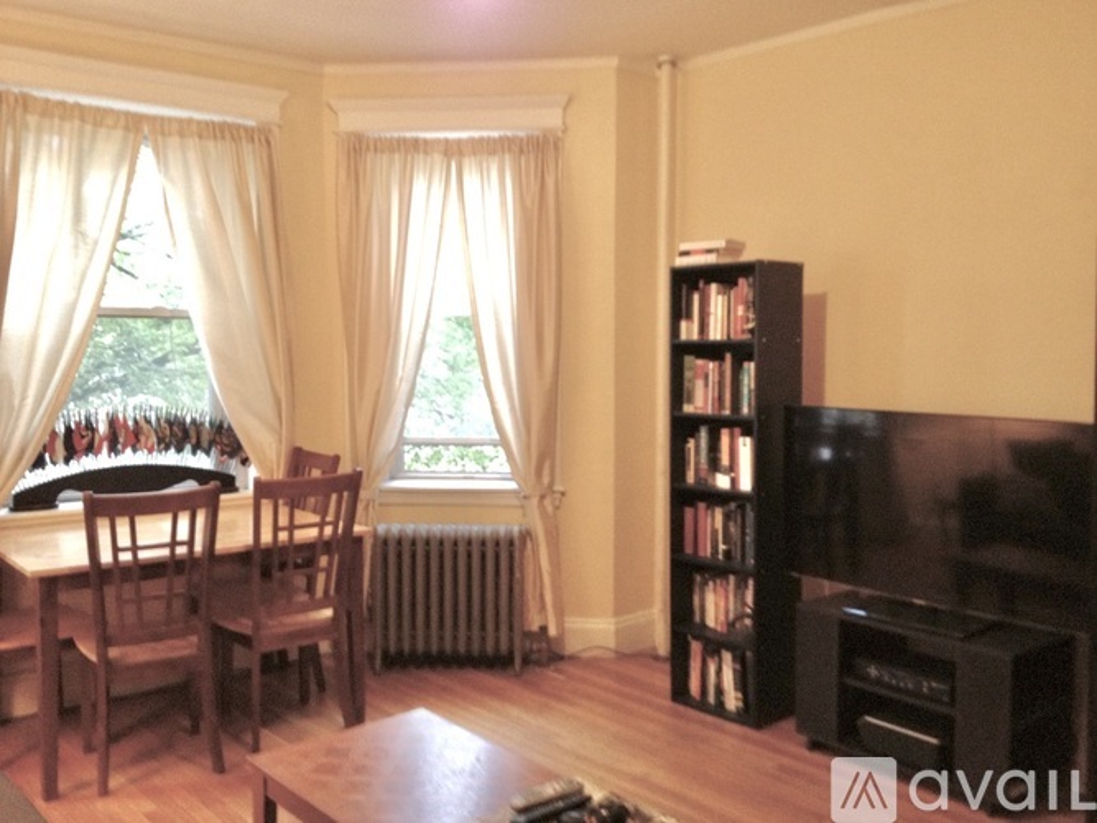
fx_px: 1109
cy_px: 412
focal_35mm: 35
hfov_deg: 52.6
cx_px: 548
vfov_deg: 40.7
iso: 250
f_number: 2.4
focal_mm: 4.28
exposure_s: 1/20
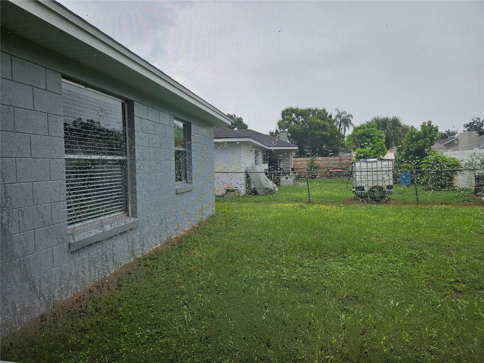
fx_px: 322
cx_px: 242
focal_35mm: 23
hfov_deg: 73.9
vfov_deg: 58.9
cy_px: 182
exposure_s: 1/463
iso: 25
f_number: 1.8
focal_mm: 5.4
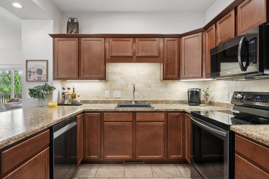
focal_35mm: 20
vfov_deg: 61.9
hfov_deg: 84.0
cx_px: 133
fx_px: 149
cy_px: 90
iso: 400
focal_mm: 17
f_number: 9
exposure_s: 1/5
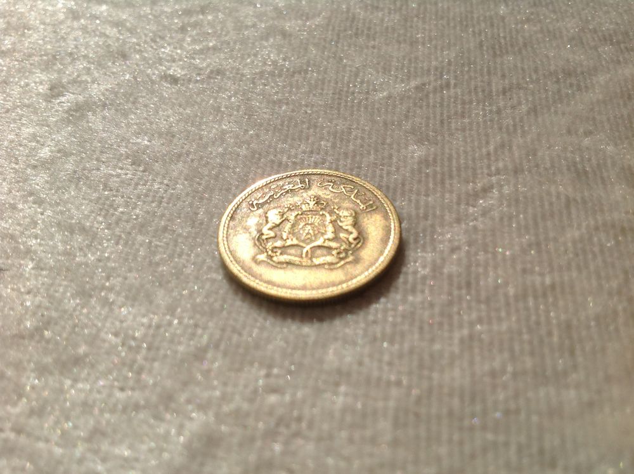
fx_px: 640
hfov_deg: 52.7
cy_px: 237
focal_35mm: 35
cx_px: 317
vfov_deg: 40.6
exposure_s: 1/6061
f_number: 2.4
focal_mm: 4.28
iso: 50
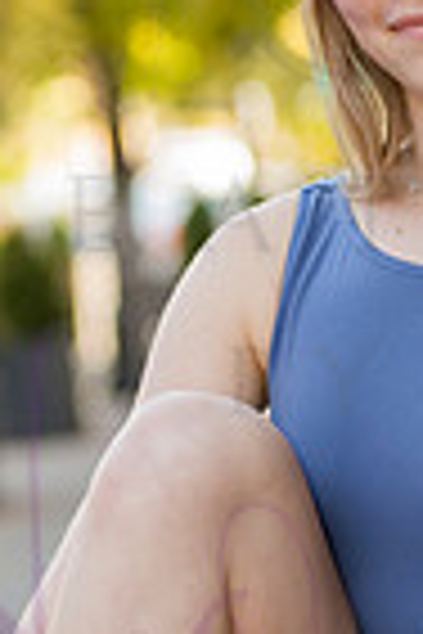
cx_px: 364
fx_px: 4846
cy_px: 373
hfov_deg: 5.0
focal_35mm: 275
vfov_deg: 7.5
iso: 800
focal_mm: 86
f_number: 4
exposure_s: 1/400
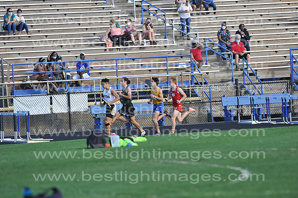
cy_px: 99
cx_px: 149
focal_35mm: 300
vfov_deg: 4.6
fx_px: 2482
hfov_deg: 6.9
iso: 800
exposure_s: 1/2000
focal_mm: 300
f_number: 4.5
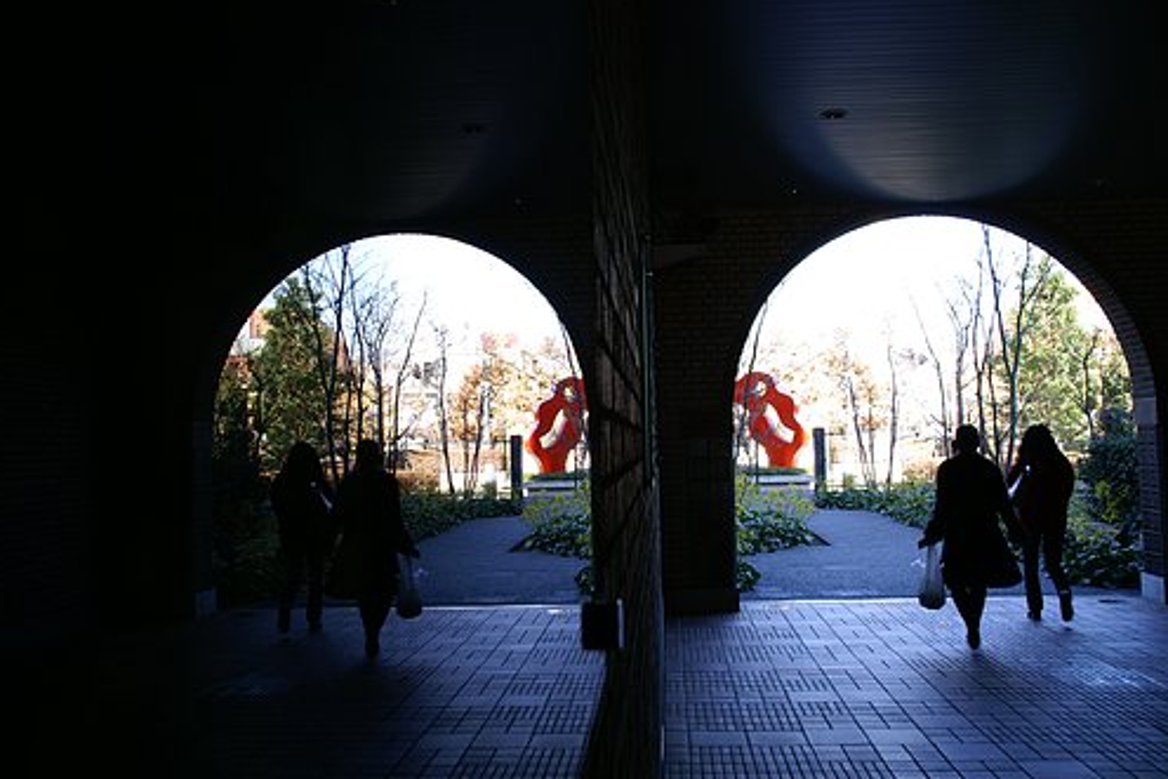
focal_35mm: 34
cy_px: 388
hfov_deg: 55.8
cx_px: 589
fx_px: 1103
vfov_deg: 38.9
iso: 100
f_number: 6.3
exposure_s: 1/40
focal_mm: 22
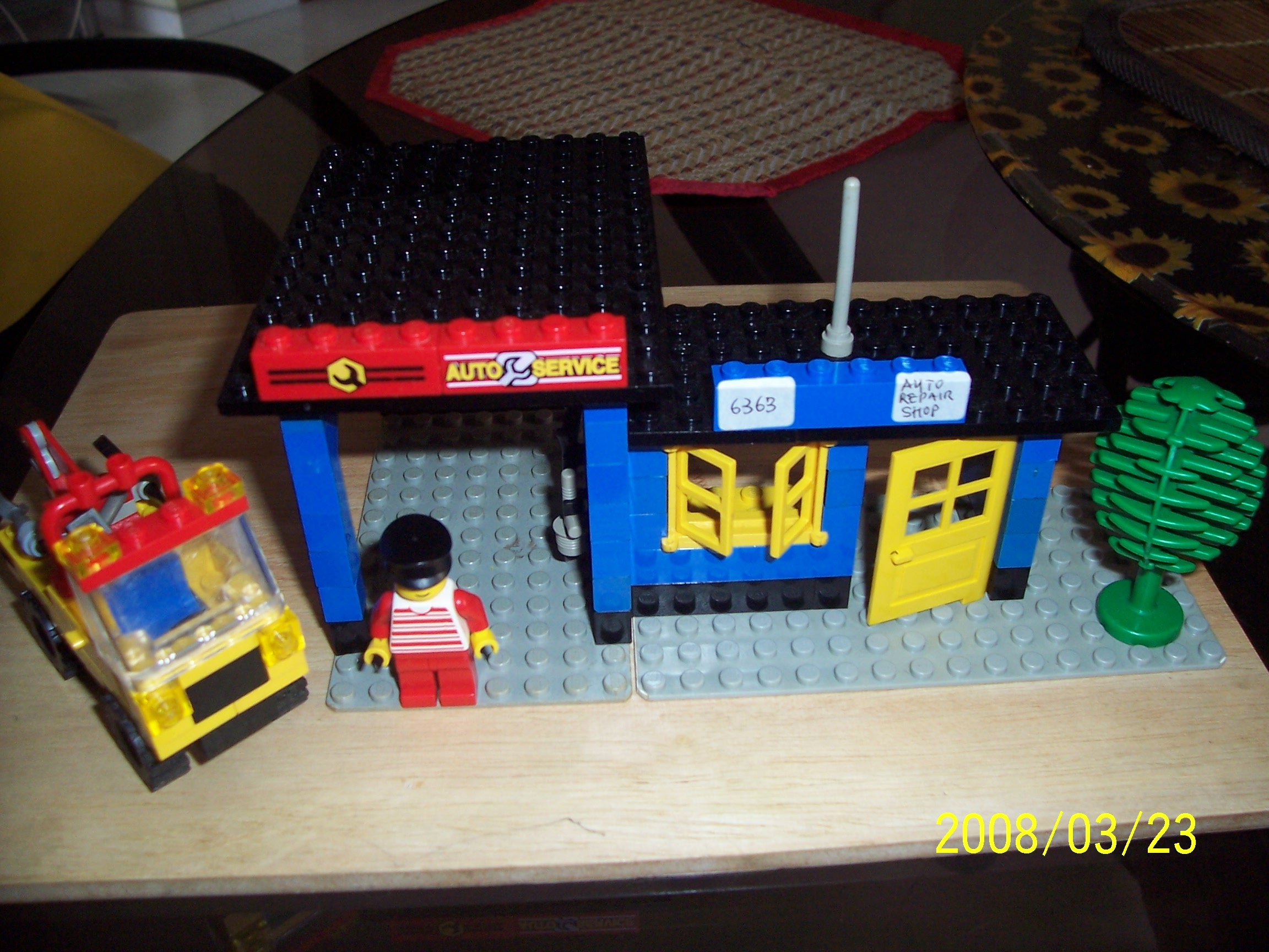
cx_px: 634
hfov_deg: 54.0
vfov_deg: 41.8
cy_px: 476
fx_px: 1246
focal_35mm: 34
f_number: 2.7
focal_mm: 5.6
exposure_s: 1/60
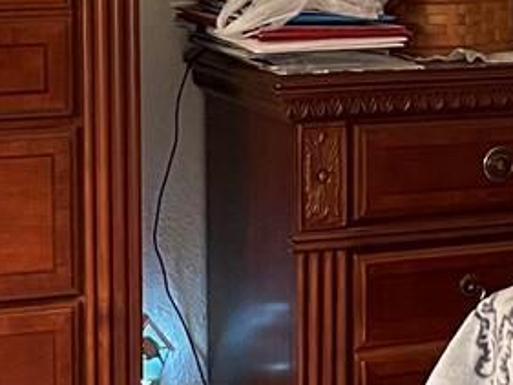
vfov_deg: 10.0
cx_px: 783
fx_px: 2194
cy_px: 55
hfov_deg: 12.6
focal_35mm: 148
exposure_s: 1/40
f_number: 1.6
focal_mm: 5.1
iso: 500
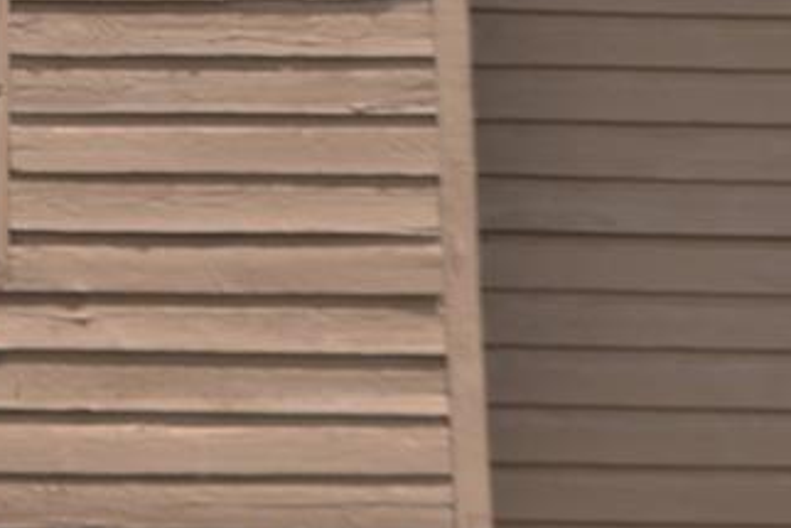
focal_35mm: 181
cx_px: -479
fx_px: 3979
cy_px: -206
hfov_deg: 10.8
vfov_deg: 7.5
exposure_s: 1/200
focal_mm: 24
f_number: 6.3
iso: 100
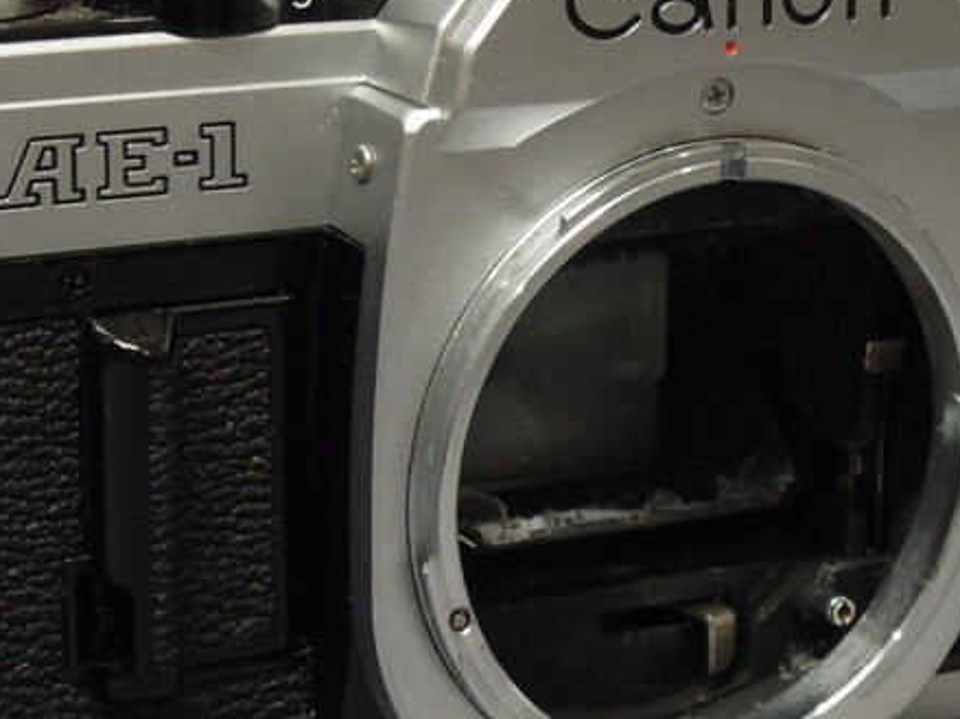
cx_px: 394
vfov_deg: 12.0
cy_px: 304
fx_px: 3410
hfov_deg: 16.0
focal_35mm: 123
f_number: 3.5
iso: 360
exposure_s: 1/50
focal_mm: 8.1
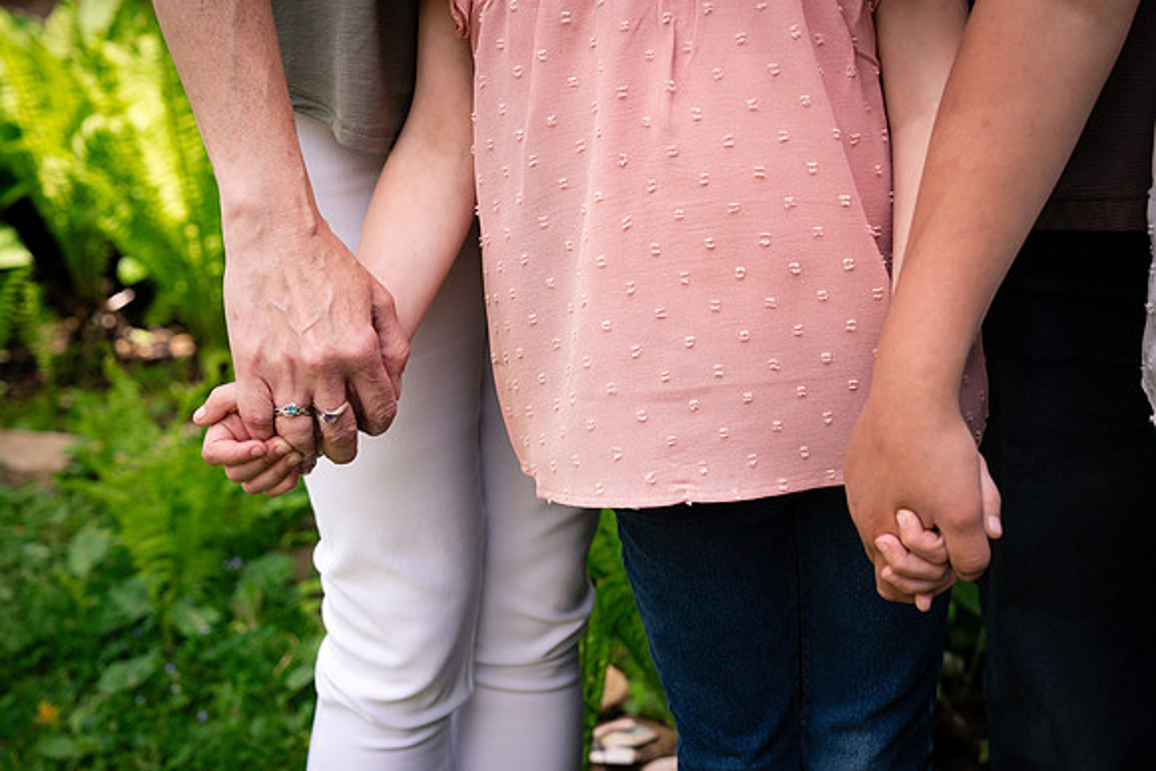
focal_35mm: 70
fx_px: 2248
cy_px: 386
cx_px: 578
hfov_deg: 28.8
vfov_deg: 19.5
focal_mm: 70
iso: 100
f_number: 5.6
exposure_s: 1/250
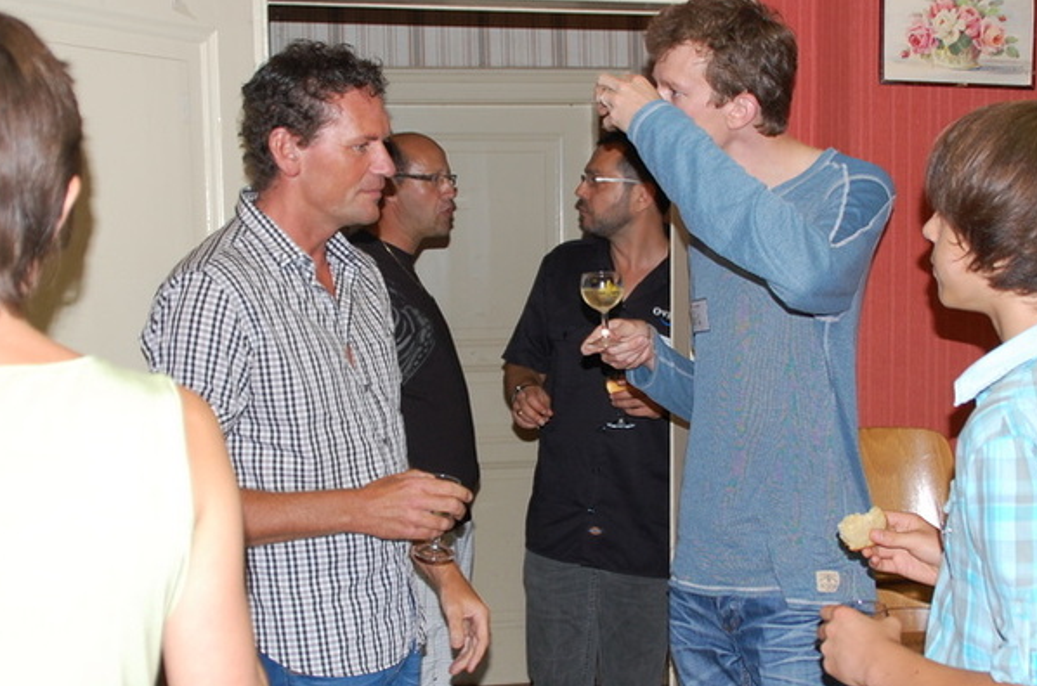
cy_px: 379
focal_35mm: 50
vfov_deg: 27.0
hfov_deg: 39.9
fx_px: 1427
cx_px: 553
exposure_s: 1/60
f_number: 3.8
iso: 400
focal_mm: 25
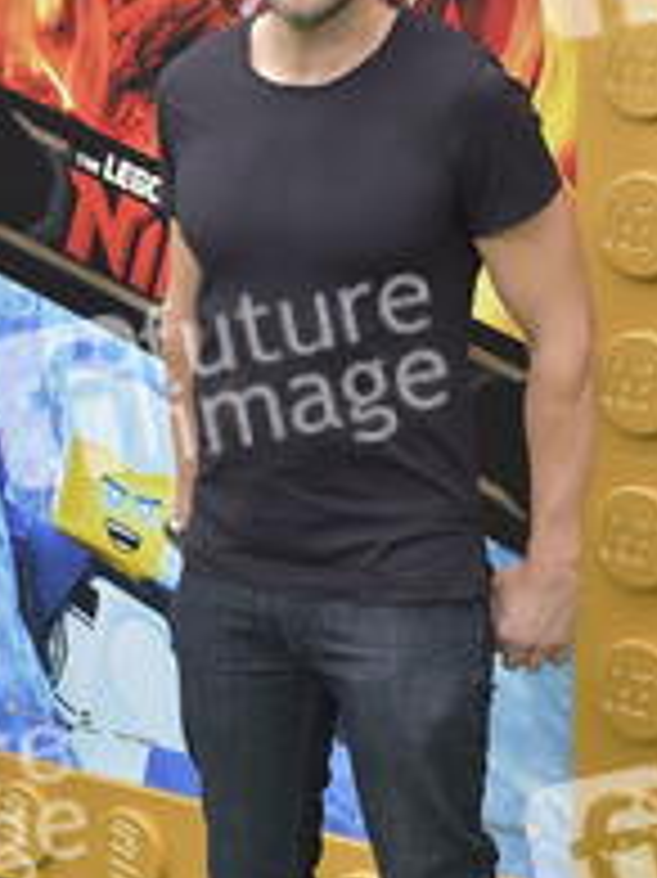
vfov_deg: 23.4
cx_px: 349
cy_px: 608
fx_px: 2103
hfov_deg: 17.8
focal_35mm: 83
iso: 400
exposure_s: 1/320
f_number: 6.3
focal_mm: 42
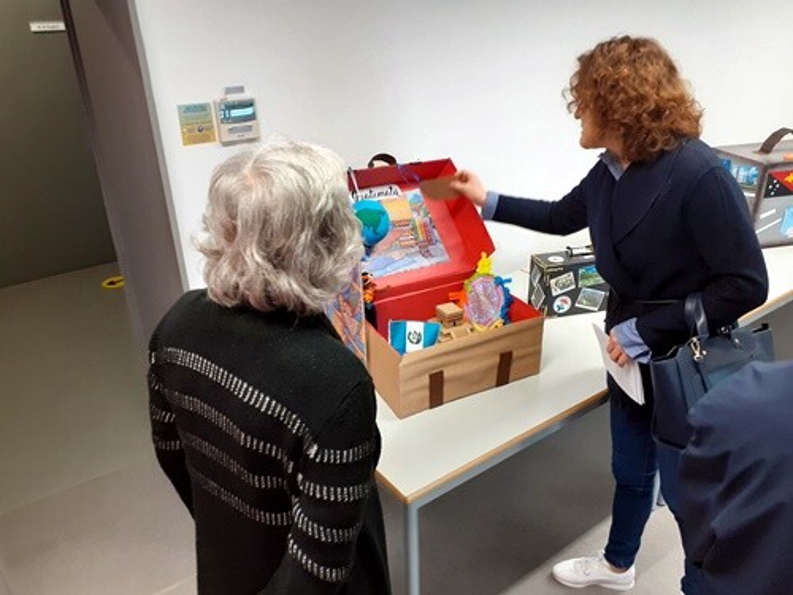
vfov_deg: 51.4
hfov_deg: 65.3
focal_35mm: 27
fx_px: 619
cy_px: 298
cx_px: 396
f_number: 1.9
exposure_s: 1/50
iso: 160
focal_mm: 3.6
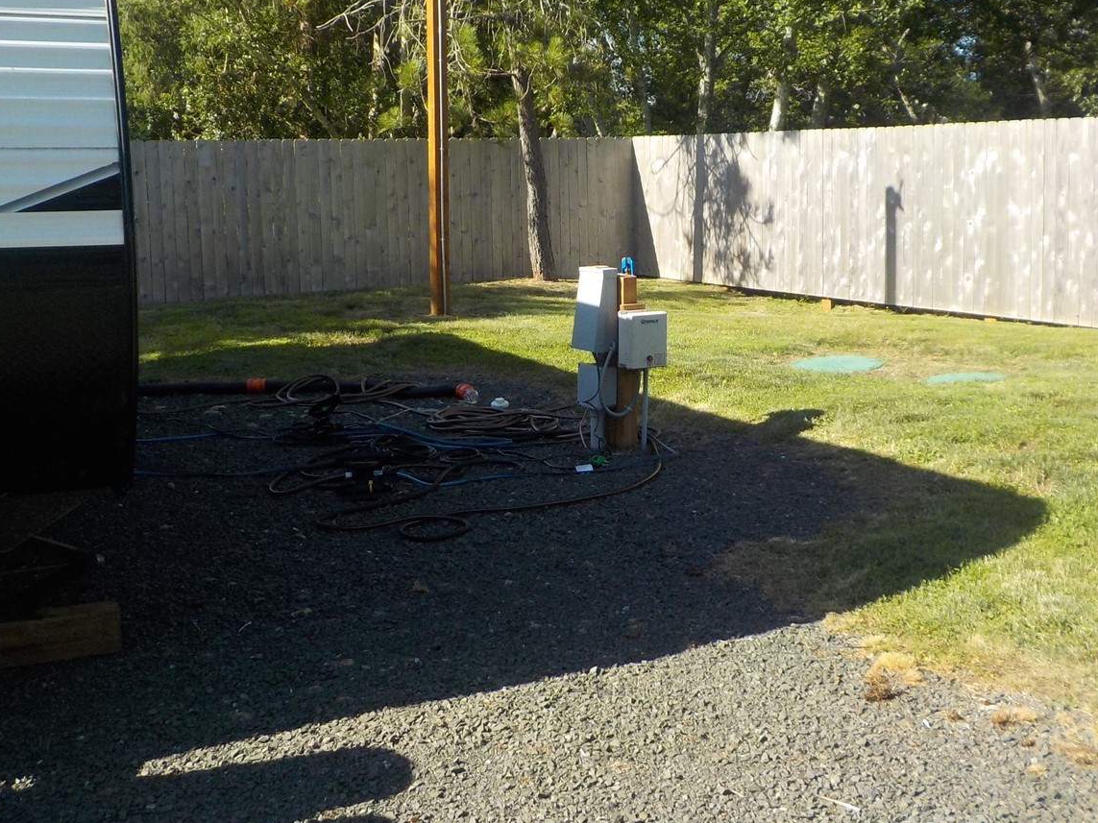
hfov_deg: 44.7
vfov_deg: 34.2
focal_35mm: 42
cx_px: 621
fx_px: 1332
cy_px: 320
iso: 125
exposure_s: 1/640
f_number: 3.3
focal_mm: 4.1
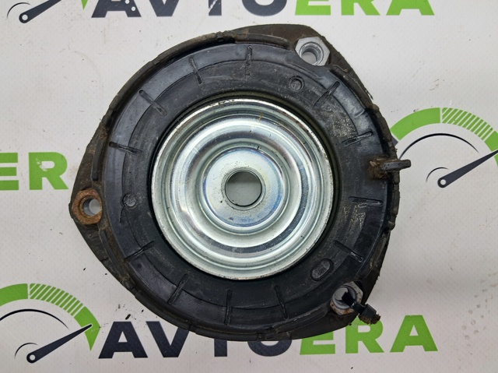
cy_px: 186
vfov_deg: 51.3
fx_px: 388
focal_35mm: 27
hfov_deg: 65.4
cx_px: 249
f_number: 1.8
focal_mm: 4
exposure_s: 1/50
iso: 50
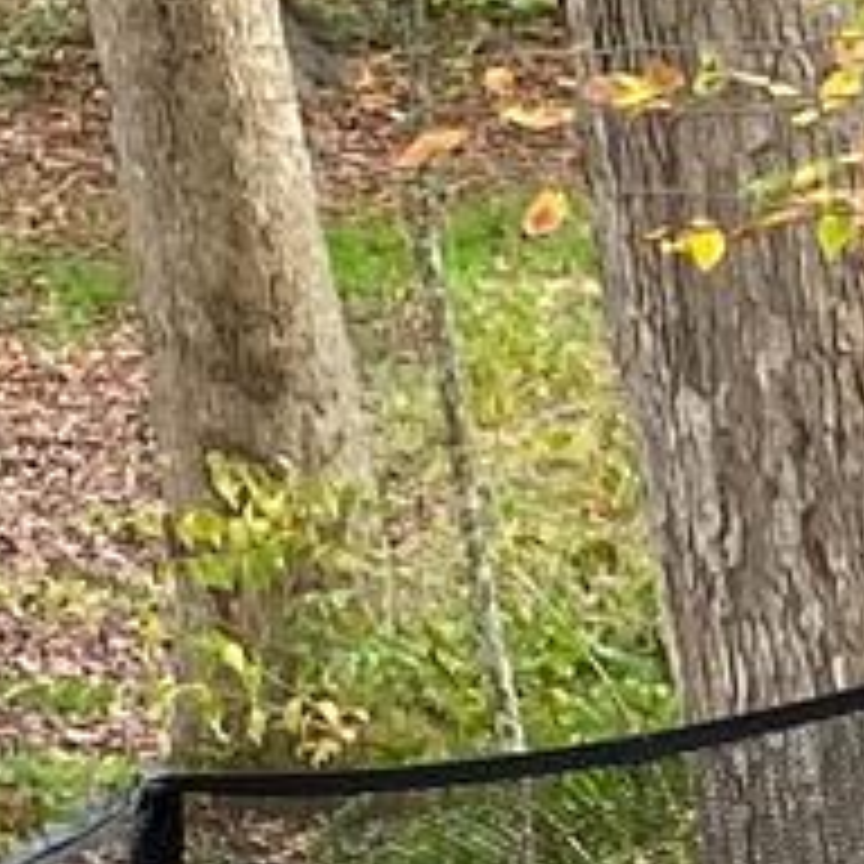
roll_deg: +0.2
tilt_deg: -24.3
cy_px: 1598
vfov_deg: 7.0
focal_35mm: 245
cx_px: 3398
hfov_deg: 6.0
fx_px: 6918
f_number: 1.8
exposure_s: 1/122
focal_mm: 4.25
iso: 32
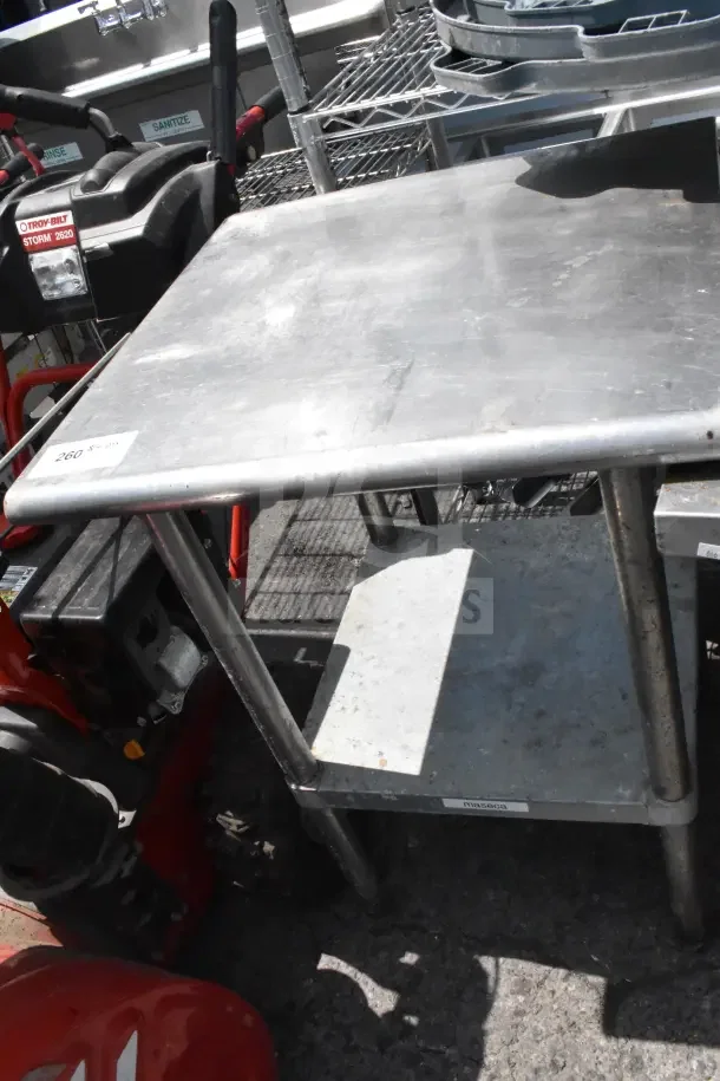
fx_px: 945
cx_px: 360
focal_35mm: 32
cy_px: 540
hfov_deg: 41.7
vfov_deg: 59.5
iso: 6400
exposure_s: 1/2500
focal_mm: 21
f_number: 25
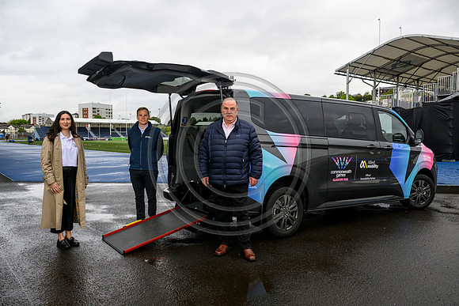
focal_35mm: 28
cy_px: 153
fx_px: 363
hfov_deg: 64.5
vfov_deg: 45.7
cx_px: 230
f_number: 7.1
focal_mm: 28.5
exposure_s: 1/160
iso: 250
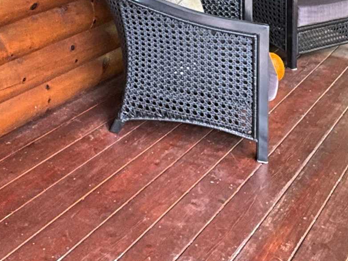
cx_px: 4
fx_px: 553
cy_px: -133
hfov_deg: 32.3
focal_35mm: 55
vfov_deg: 21.9
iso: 160
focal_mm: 2.22
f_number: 2.2
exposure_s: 1/99
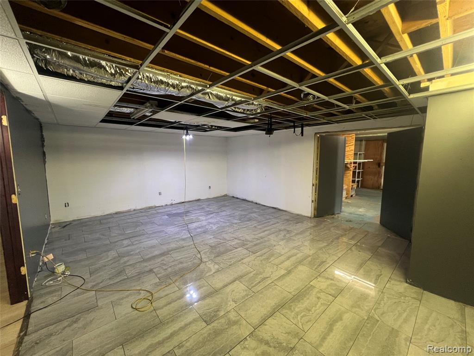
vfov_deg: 89.9
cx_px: 237
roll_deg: +0.2
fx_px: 178
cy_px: 178
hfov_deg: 106.2
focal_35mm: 13
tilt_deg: -8.0
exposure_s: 1/60
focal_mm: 1.57
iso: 400
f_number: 1.8
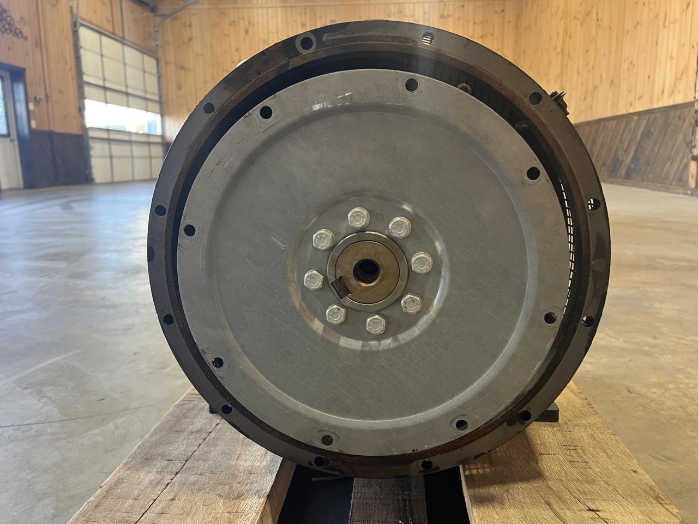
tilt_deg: -10.7
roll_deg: +1.9
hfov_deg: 67.3
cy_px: 262
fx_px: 524
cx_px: 349
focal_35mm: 26
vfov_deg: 53.1
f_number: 1.5
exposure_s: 1/83
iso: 125
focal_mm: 5.7
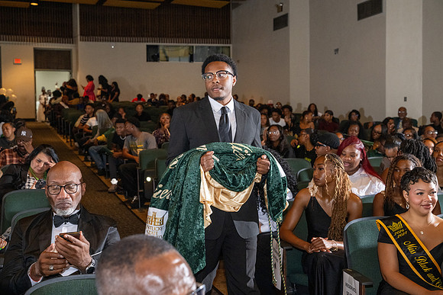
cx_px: 222
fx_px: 529
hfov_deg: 45.4
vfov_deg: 31.2
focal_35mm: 43
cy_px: 148
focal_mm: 43
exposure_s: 1/200
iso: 3200
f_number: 5.6
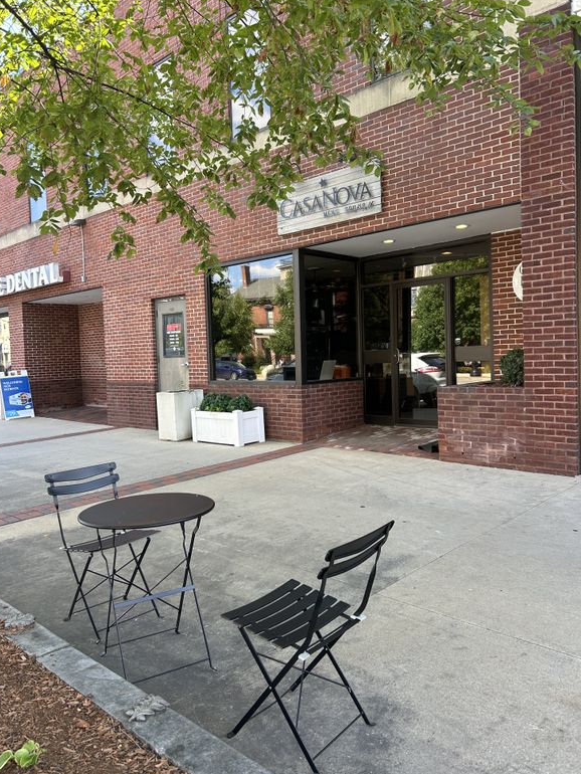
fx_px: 604
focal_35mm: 27
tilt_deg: -1.5
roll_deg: +2.1
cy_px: 379
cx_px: 287
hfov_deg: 51.4
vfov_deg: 65.3
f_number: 1.5
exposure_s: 1/283
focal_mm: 5.7
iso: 40
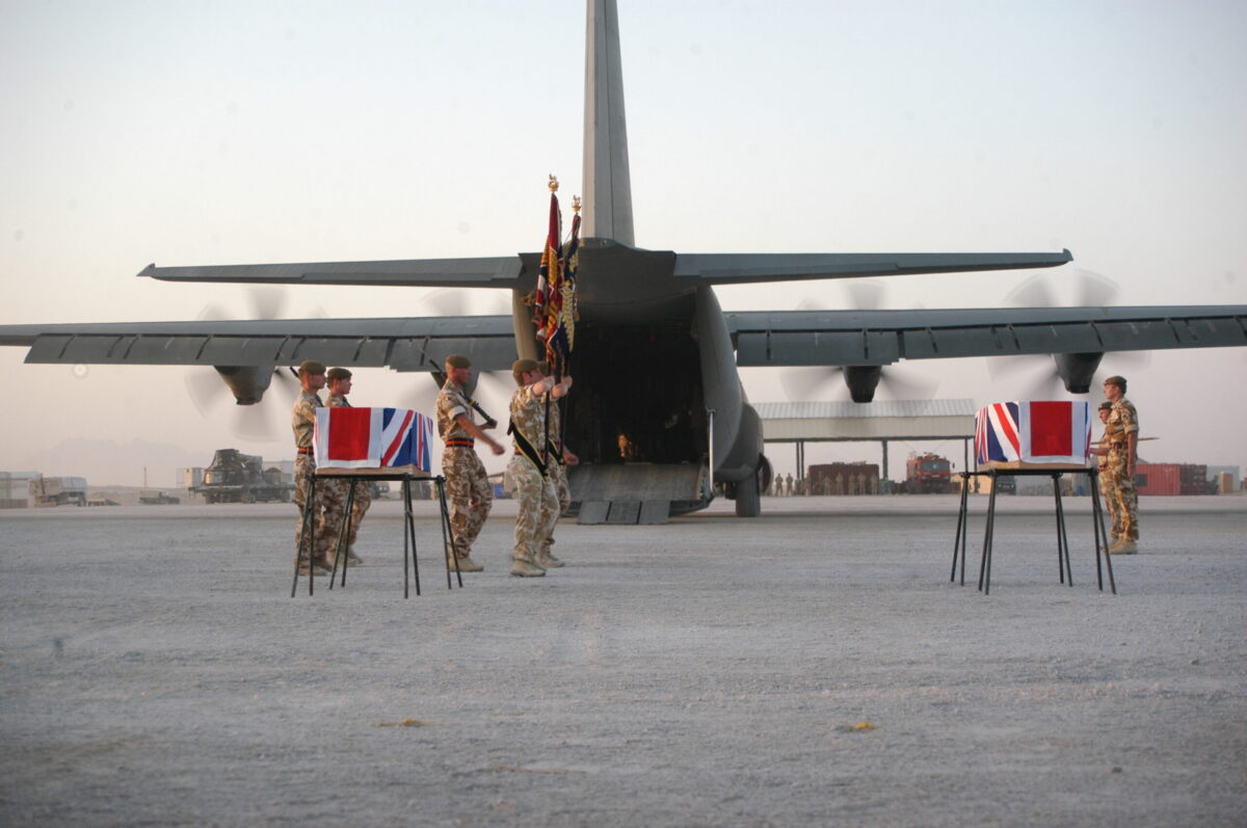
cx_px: 624
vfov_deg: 18.1
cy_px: 414
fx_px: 2595
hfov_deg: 27.0
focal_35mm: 75
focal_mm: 50
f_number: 5.6
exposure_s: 1/125
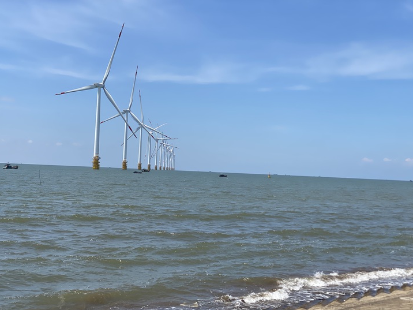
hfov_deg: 36.2
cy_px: 158
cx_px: 207
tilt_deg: +1.9
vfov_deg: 27.5
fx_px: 632
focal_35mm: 53
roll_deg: -2.4
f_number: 2
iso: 25
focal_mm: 6
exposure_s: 1/2660
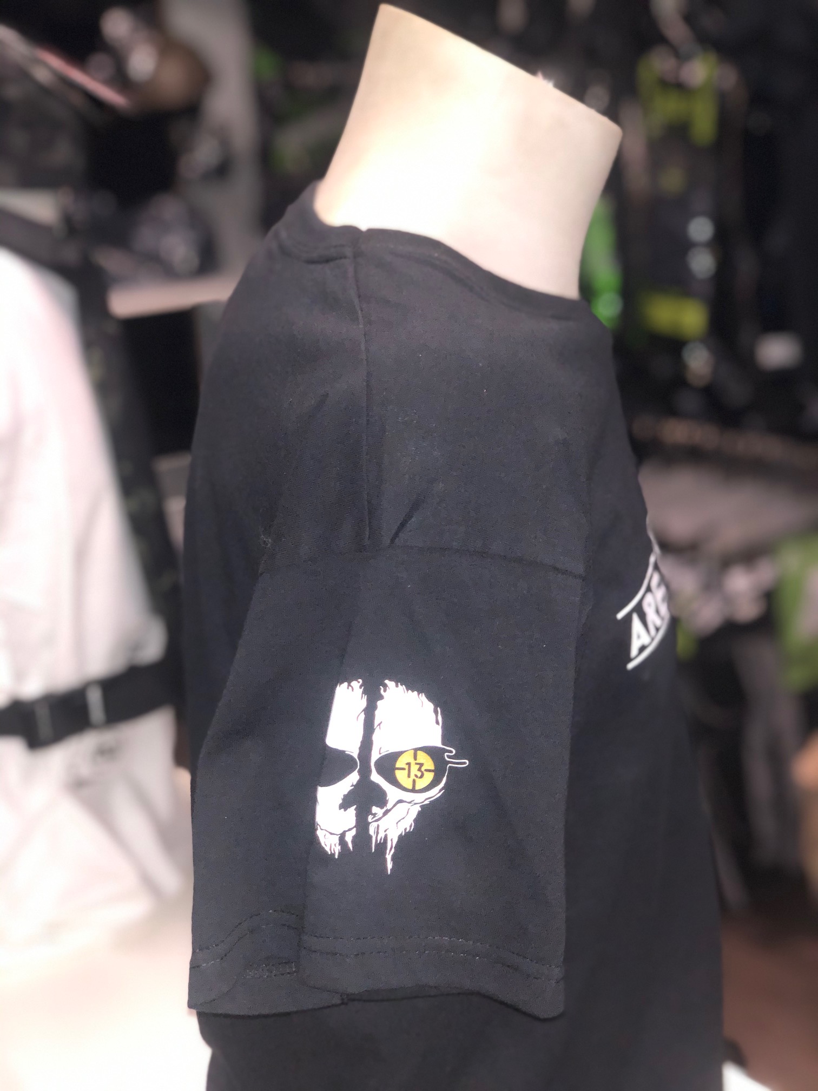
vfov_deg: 36.8
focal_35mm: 52
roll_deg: +3.0
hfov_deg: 28.0
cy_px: 546
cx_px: 409
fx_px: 1638
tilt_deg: -16.9
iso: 200
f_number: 2.4
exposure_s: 1/33
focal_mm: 6
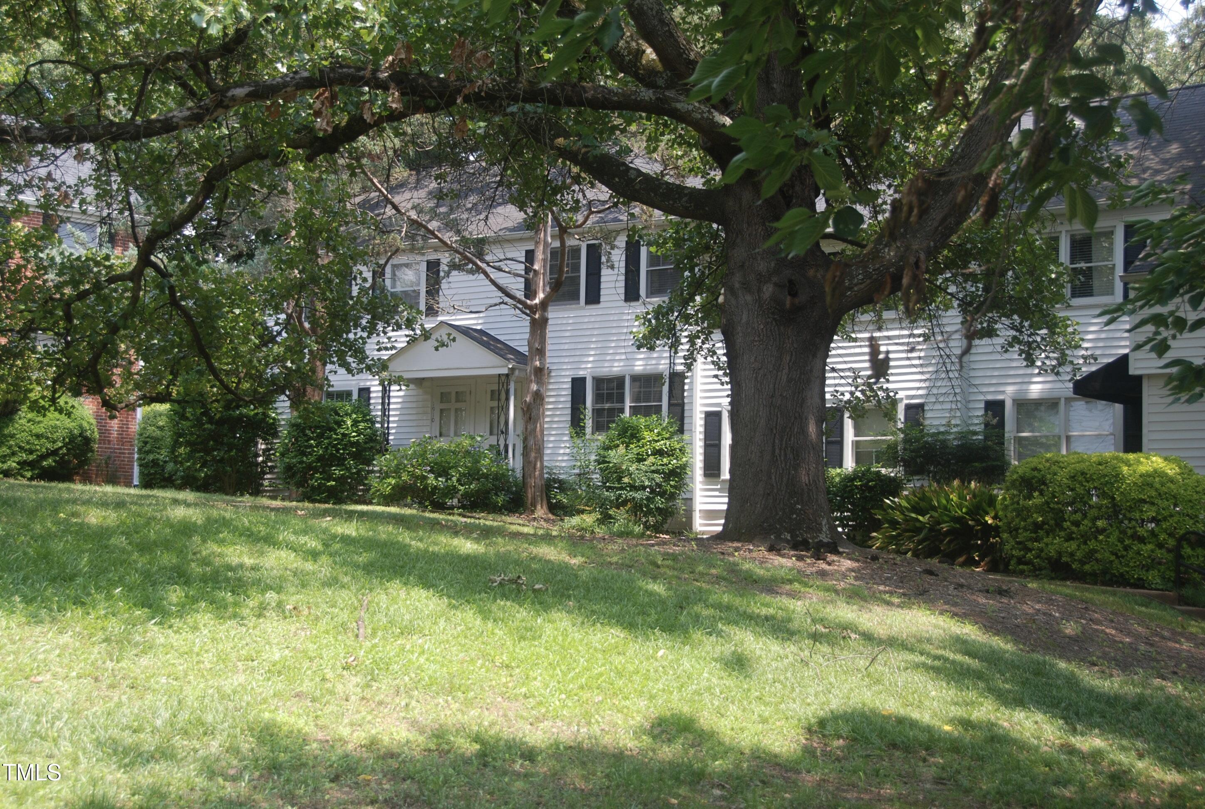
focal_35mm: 57
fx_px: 1912
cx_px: 602
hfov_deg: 35.0
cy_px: 404
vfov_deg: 23.9
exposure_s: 1/125
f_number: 5.6
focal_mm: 38
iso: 110
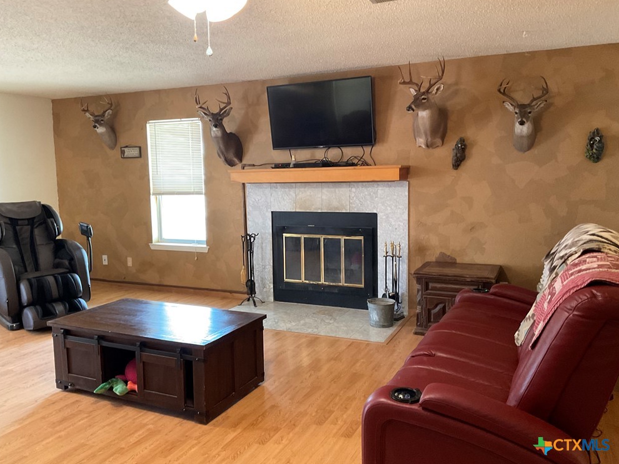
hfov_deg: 60.0
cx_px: 304
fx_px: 536
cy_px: 228
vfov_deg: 46.8
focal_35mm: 30
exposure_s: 1/40
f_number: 1.8
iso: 250
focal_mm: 3
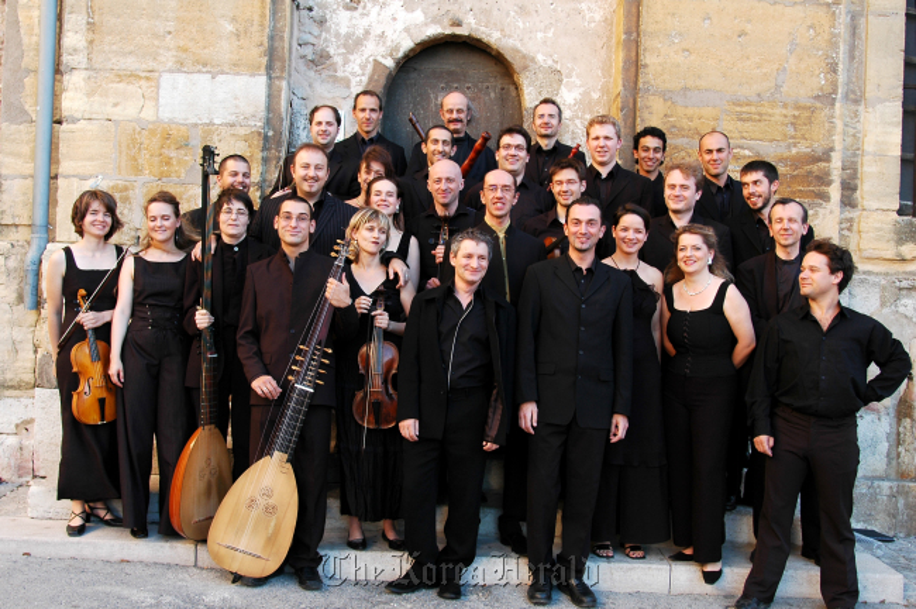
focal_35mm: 39
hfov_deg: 49.6
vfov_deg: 34.1
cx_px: 458
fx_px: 991
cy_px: 304
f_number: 4
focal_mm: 26
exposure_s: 1/80
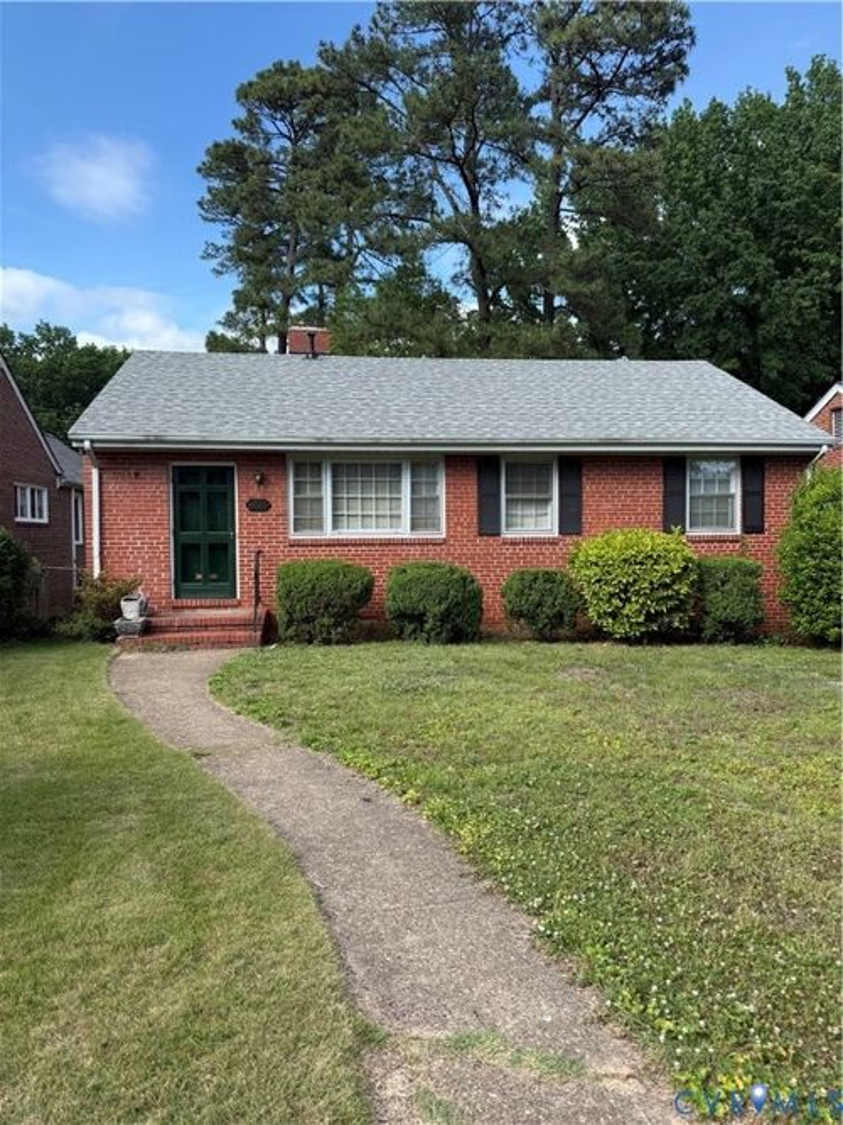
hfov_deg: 56.8
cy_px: 562
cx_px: 422
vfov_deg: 71.6
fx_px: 780
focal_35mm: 24
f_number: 1.78
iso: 80
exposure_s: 1/1727
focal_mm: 6.76
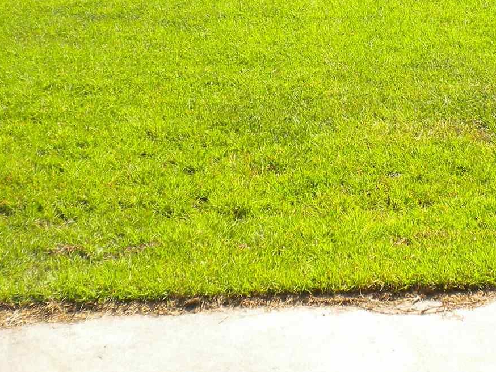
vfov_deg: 17.6
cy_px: 17
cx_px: 403
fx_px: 1175
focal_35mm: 82
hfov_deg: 23.5
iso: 80
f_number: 4.6
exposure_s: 1/339
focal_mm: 6.3
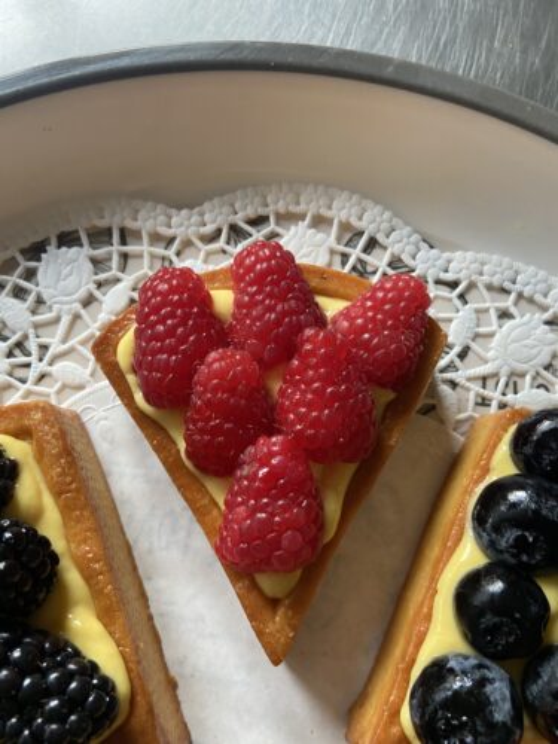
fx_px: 559
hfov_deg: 53.1
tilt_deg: -76.2
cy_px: 372
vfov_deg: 67.3
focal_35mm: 26
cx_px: 279
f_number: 1.8
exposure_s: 1/60
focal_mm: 4.25
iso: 160
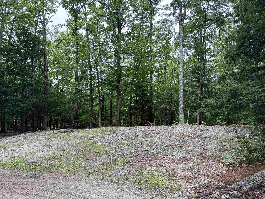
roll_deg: -2.0
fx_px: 184
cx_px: 132
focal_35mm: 24
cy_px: 100
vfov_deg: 56.8
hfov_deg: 71.6
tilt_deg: +1.6
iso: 100
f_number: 1.78
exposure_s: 1/551
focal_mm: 6.76
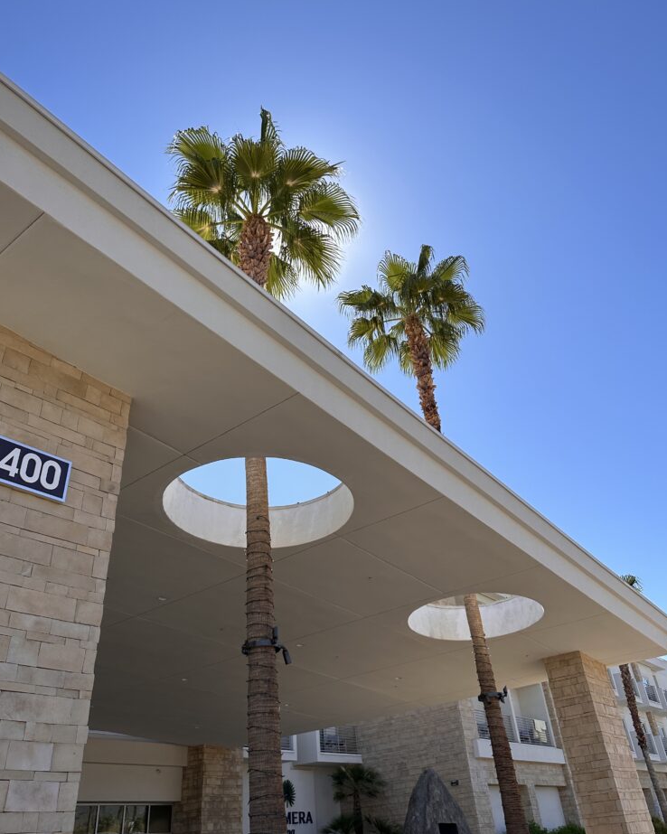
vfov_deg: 66.0
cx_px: 333
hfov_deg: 54.9
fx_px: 642
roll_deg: +4.9
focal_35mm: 26
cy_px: 389
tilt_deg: +34.9
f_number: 1.78
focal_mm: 6.86
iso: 80
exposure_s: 1/4545
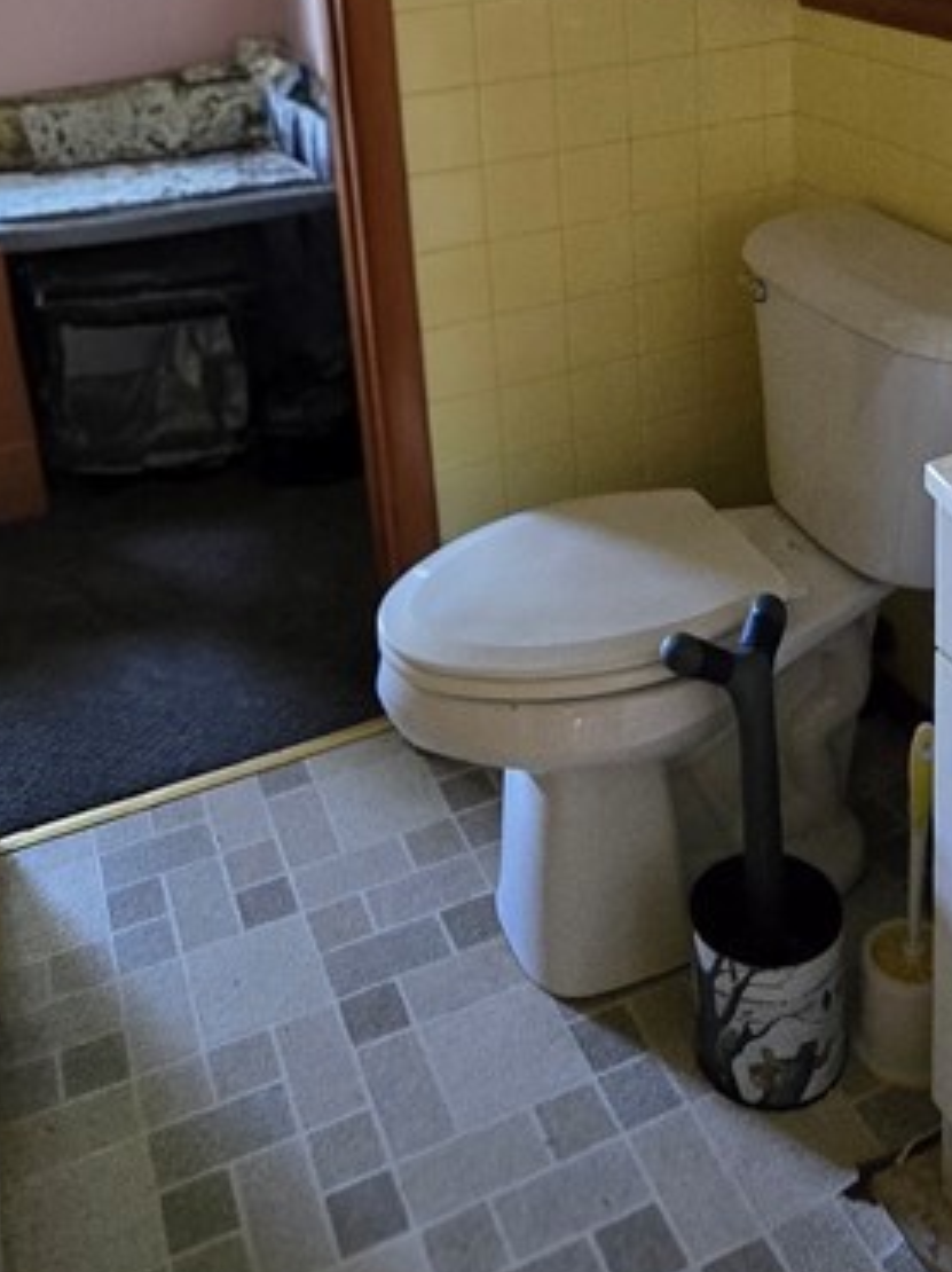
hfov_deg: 39.5
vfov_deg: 47.1
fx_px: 1322
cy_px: 168
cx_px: 550
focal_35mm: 36
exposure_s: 1/40
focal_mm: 2.2
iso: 1600
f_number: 2.2
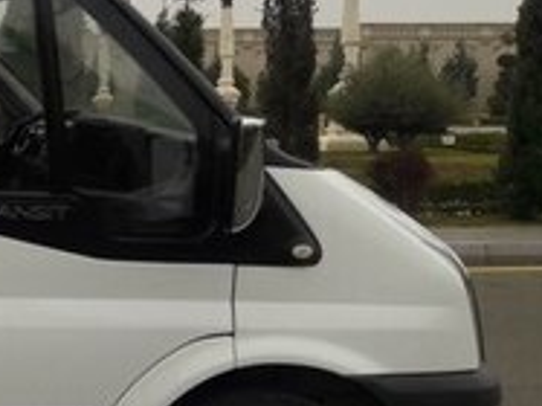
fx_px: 1549
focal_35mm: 99
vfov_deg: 14.9
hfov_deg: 17.3
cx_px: -339
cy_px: 289
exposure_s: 1/283
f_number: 1.9
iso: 40
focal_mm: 3.7
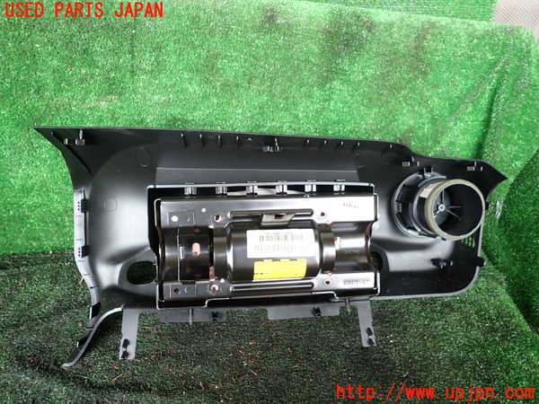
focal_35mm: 25
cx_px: 270
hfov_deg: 69.4
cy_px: 202
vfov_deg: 54.9
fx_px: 389
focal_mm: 4.5
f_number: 2
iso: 200
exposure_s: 1/60
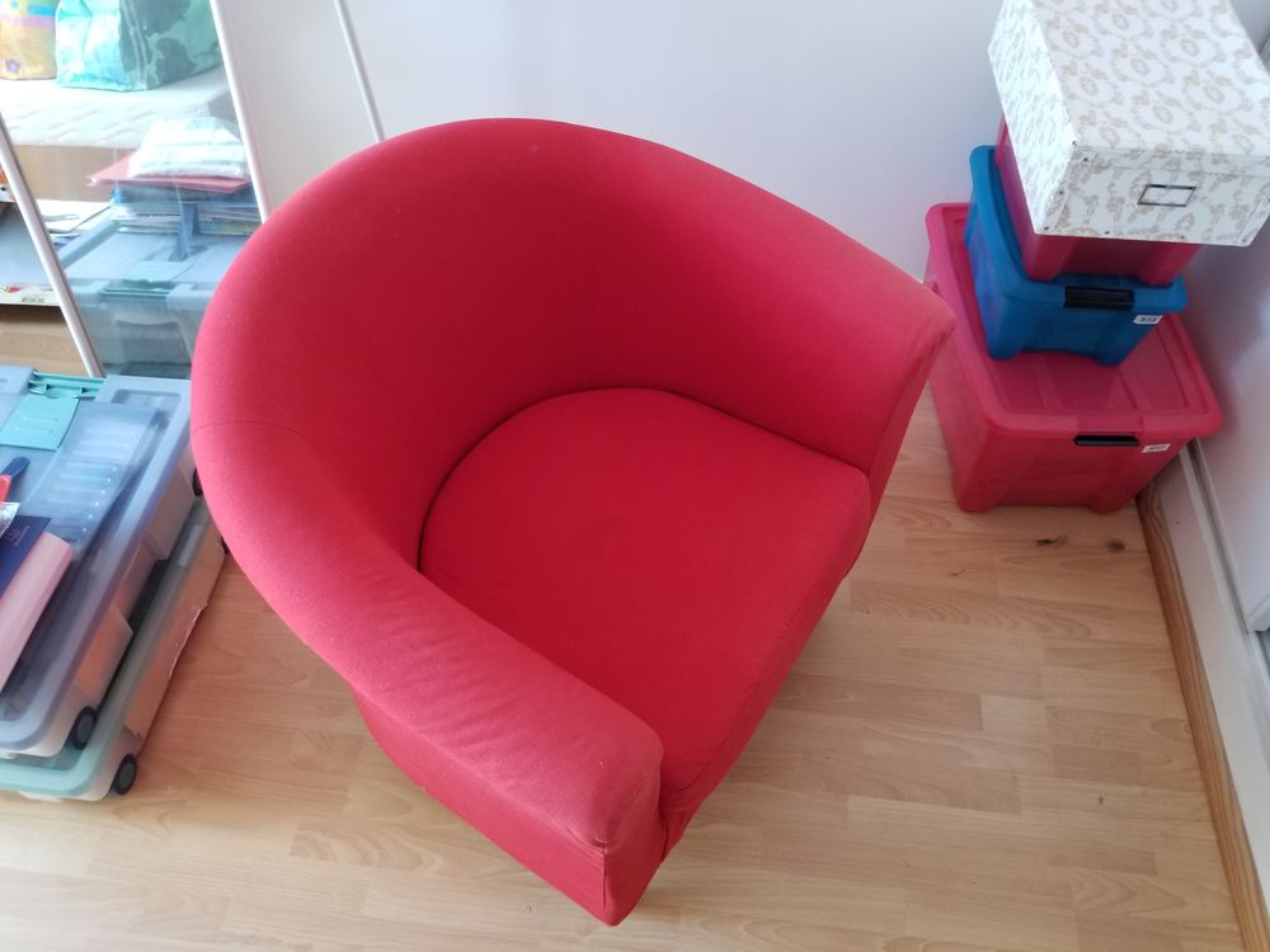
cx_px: 635
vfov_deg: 53.1
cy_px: 476
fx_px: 954
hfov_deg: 67.3
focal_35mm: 26
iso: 200
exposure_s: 1/50
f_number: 1.7
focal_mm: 4.25
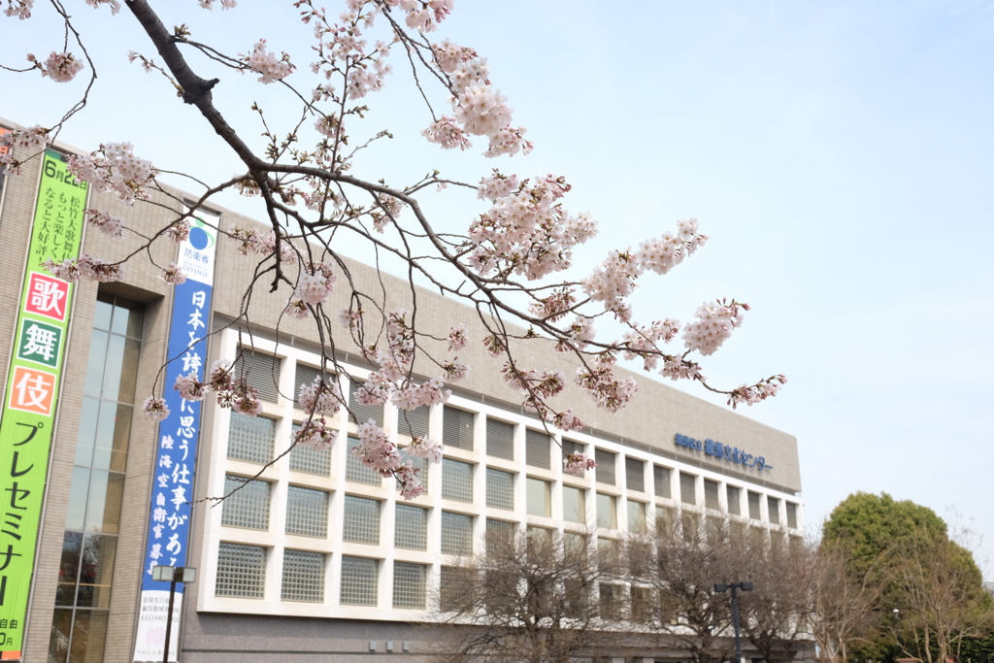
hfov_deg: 54.4
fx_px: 966
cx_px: 497
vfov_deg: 37.9
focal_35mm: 35
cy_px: 332
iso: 200
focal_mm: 23
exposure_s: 1/240
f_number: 5.6
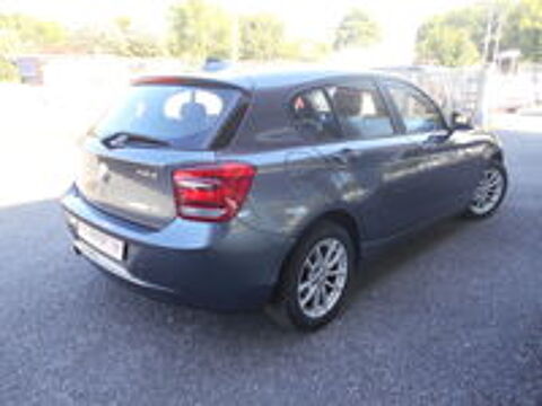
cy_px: 203
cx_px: 271
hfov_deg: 67.3
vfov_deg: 53.1
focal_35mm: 26
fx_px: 407
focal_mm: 4.6
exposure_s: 1/80
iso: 80
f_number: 3.2
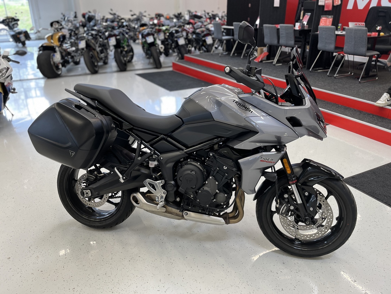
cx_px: 196
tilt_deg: -25.7
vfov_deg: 53.1
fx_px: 294
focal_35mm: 26
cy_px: 147
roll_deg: -1.2
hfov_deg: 67.3
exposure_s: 1/50
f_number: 1.6
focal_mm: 5.1
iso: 80
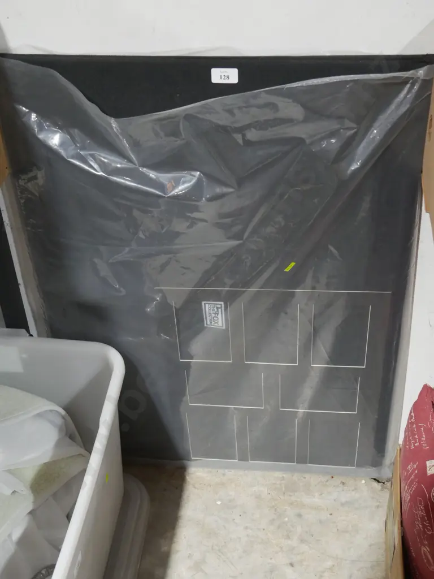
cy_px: 290
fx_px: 769
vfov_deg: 41.2
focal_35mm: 46
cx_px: 217
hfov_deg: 31.5
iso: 2500
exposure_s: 1/60
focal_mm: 23
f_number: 5.1
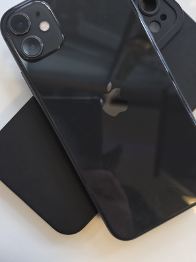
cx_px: 95
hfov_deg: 48.2
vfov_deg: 61.7
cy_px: 133
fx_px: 219
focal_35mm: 29
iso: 250
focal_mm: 6.3
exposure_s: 1/51
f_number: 1.7
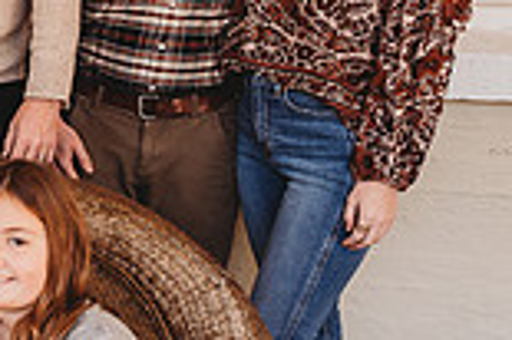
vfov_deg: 15.1
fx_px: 1279
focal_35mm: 90
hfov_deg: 18.6
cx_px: -353
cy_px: 111
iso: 250
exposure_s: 1/200
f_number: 4.5
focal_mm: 24
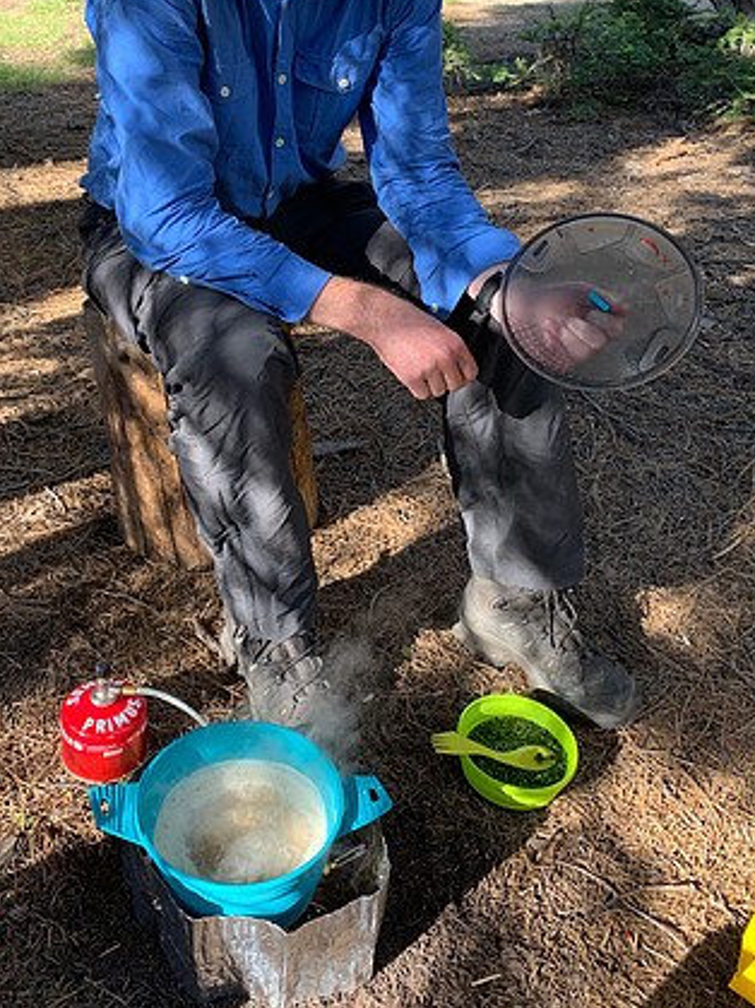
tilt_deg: -23.9
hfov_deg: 39.5
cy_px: 320
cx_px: 311
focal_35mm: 36
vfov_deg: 50.3
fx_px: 1047
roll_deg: +0.9
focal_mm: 4.25
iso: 25
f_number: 1.8
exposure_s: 1/123
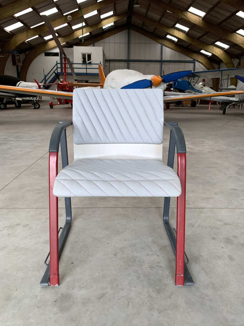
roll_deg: +0.0
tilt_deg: -15.1
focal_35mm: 26
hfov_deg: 53.1
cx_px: 122
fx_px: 244
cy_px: 163
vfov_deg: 67.3
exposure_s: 1/60
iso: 320
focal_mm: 4.25
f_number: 1.8
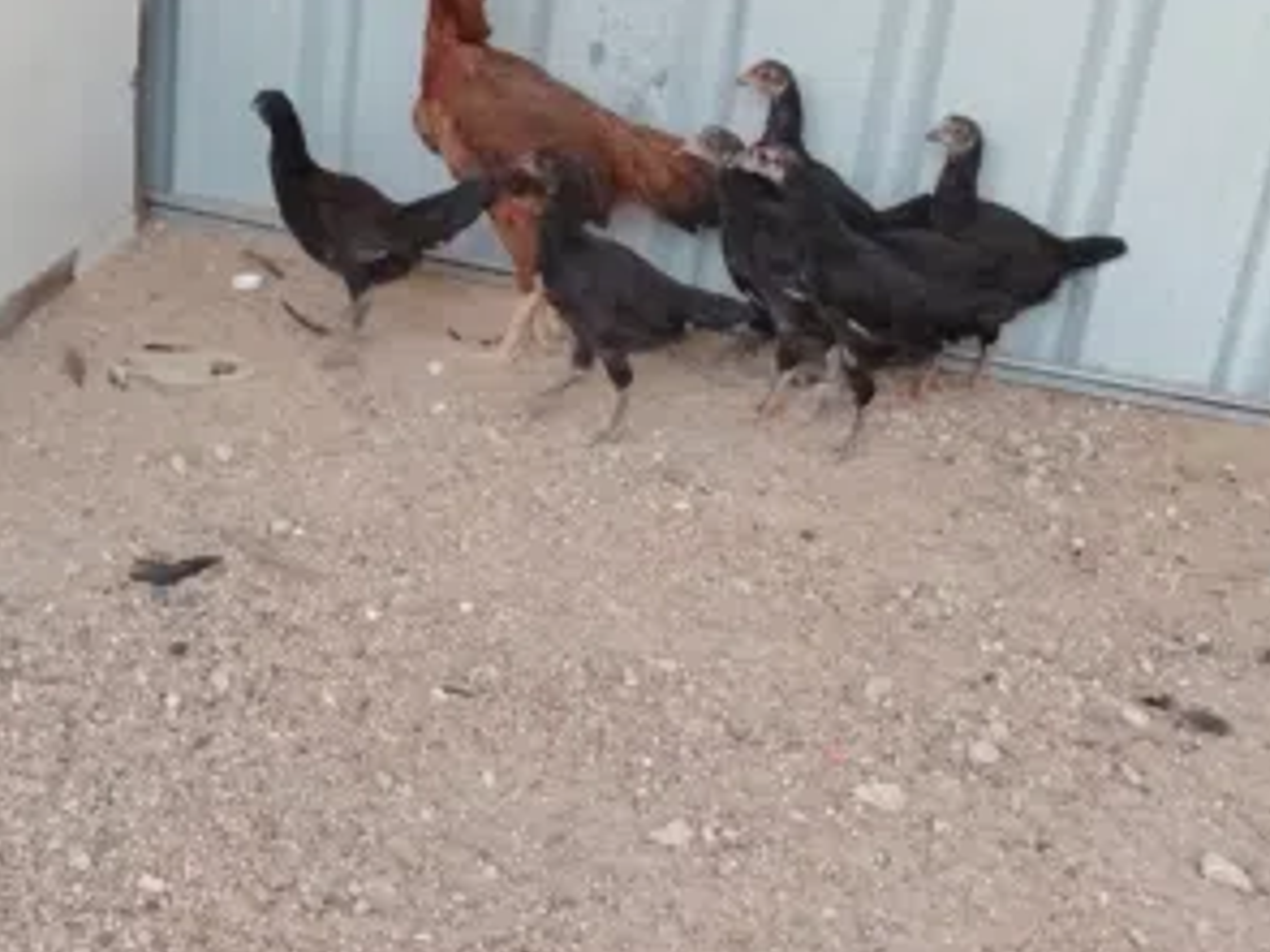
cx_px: 641
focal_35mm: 57
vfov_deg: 25.5
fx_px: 2090
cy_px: 633
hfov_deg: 33.8
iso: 2838
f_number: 1.75
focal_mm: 5.25
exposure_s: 1/100
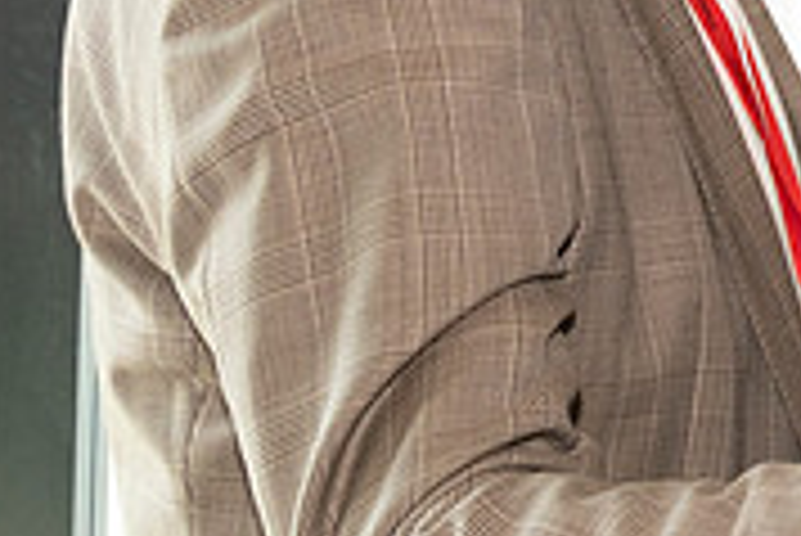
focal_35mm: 215
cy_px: -178
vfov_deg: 6.3
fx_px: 4788
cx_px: 1242
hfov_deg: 9.3
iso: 2000
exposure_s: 1/125
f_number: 11
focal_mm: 44
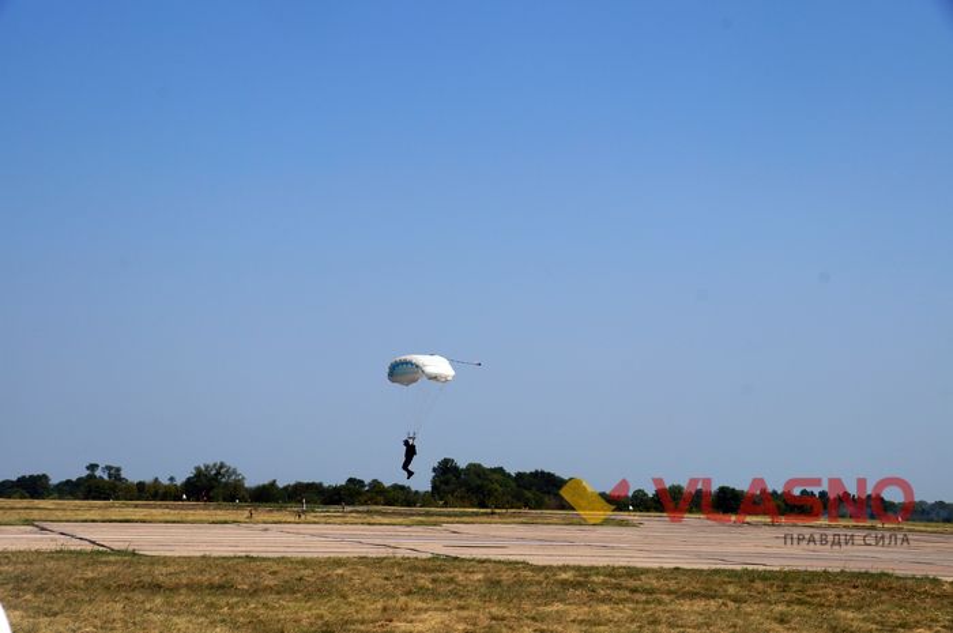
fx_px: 1586
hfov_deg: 33.4
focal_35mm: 60
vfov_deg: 22.6
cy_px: 316
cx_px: 476
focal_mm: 40
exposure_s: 1/400
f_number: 13
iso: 100
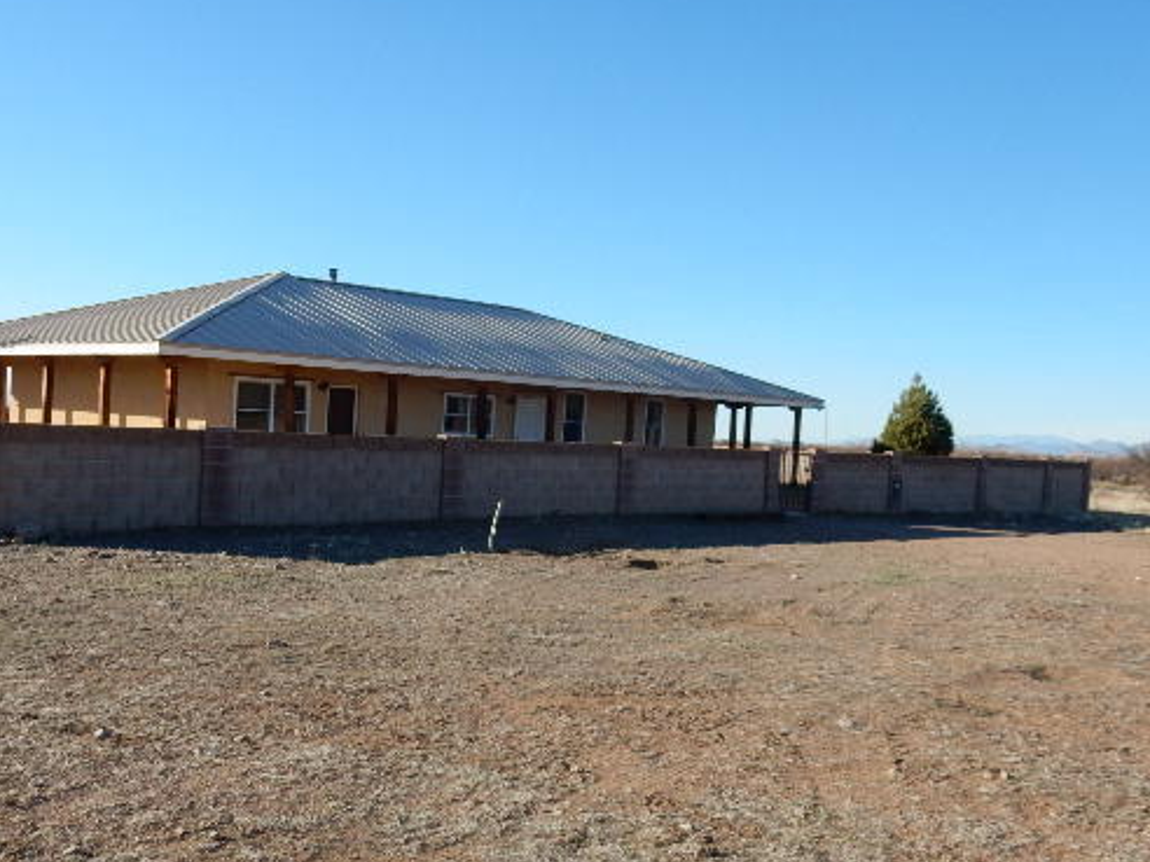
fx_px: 1296
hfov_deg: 47.9
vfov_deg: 36.8
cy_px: 488
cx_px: 594
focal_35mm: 39
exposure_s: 1/800
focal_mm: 5.4
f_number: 4
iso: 125
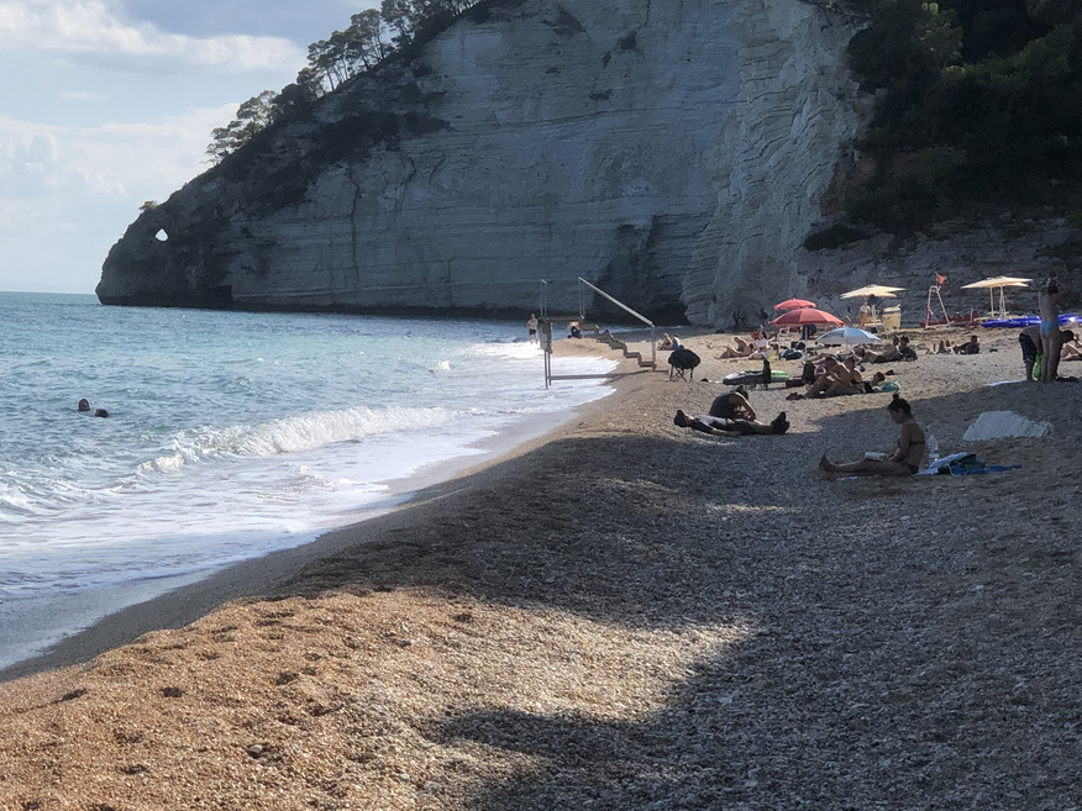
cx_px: 429
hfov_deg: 20.6
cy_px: 249
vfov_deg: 15.5
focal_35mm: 95
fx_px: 2969
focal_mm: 6
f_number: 2.4
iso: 16
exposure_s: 1/1799
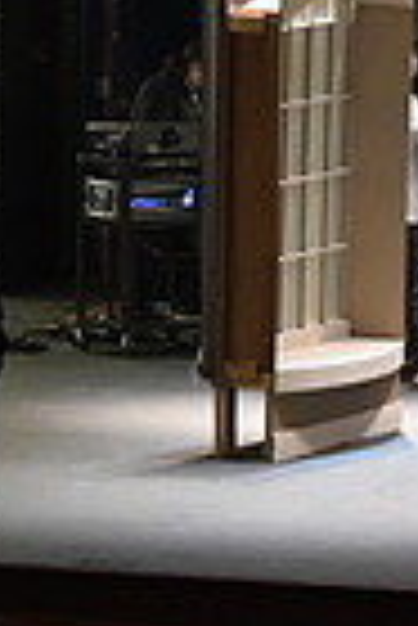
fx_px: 7974
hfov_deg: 3.0
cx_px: 1272
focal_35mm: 459
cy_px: 363
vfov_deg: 4.5
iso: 10000
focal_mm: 110
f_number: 2.8
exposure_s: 1/320
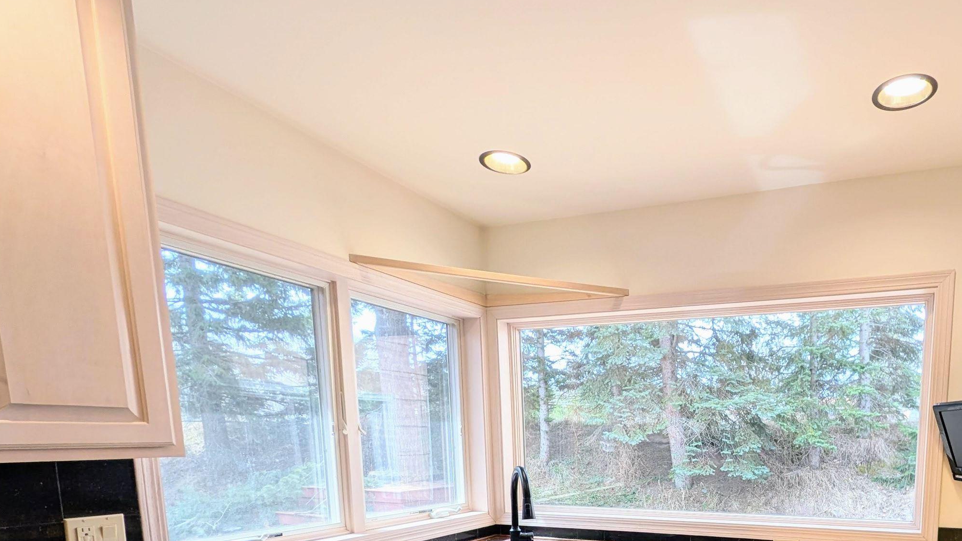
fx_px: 510
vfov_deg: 48.2
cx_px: 690
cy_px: 515
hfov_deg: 81.6
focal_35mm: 20
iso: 47
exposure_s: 1/222
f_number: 1.7
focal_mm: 2.02
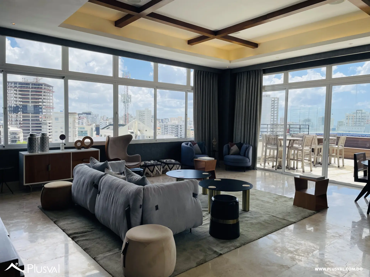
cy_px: 138
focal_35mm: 26
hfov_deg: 67.3
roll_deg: -0.5
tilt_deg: -3.3
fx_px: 278
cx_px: 185
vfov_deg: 53.1
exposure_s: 1/1742
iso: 32
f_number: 1.6
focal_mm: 4.2
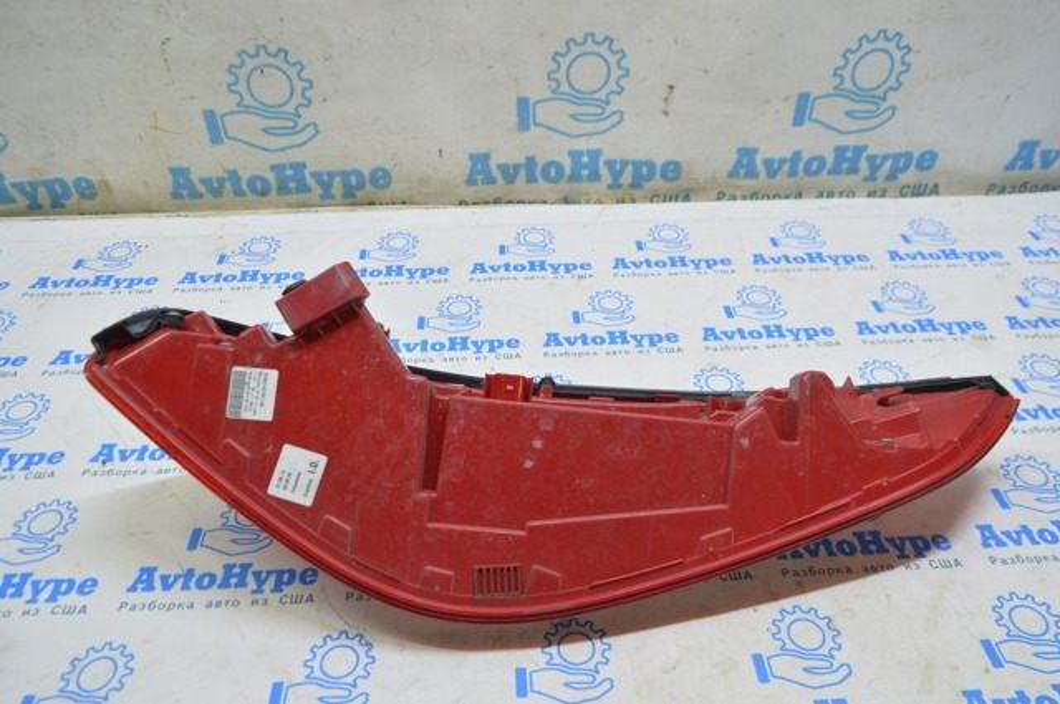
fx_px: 794
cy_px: 352
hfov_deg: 67.4
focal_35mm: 27
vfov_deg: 47.8
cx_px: 530
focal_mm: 18
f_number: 5.6
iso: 400
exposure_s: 1/20
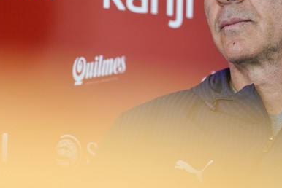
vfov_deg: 3.9
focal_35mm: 356
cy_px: 48
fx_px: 2791
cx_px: 104
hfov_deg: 5.8
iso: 1250
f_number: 2.8
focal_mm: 191
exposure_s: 1/160
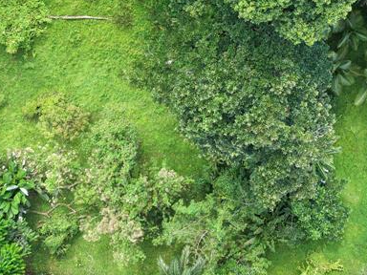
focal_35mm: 64
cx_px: 267
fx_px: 679
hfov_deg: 29.9
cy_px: -61
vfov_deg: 21.2
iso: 100
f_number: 1.8
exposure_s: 1/350
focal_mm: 8.67
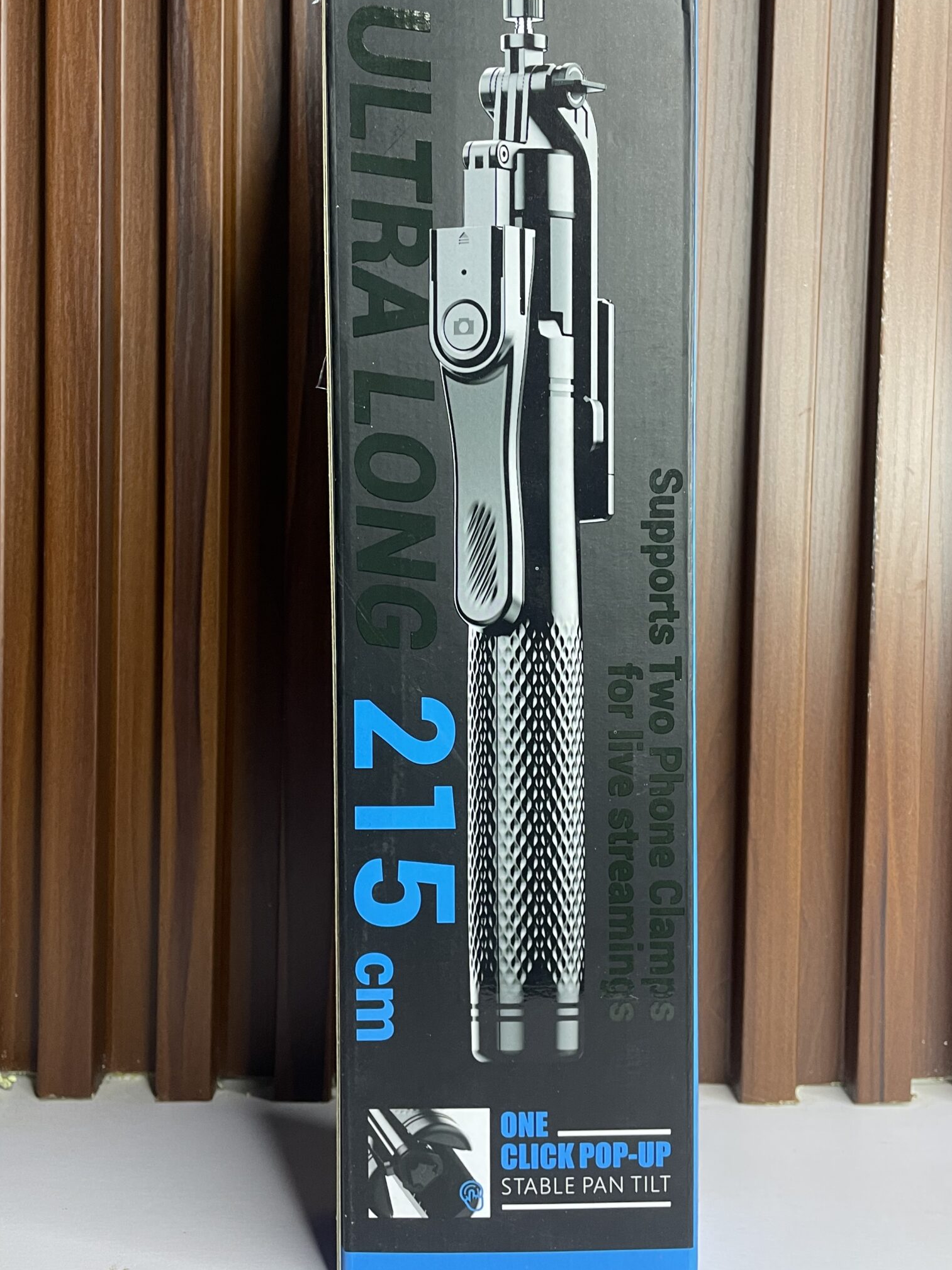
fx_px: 1210
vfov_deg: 55.2
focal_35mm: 33
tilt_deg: +0.2
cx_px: 513
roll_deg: -1.3
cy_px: 556
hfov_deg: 42.9
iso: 125
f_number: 1.6
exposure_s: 1/50
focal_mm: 4.2
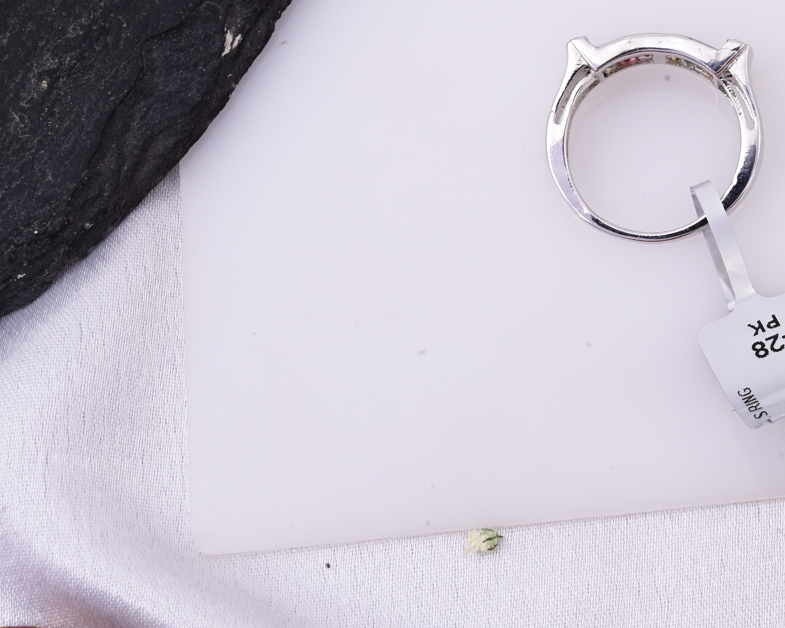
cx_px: 674
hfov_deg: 15.1
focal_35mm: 126
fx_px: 2927
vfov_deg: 12.2
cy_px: 142
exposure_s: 1/80
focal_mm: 70
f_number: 20
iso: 640
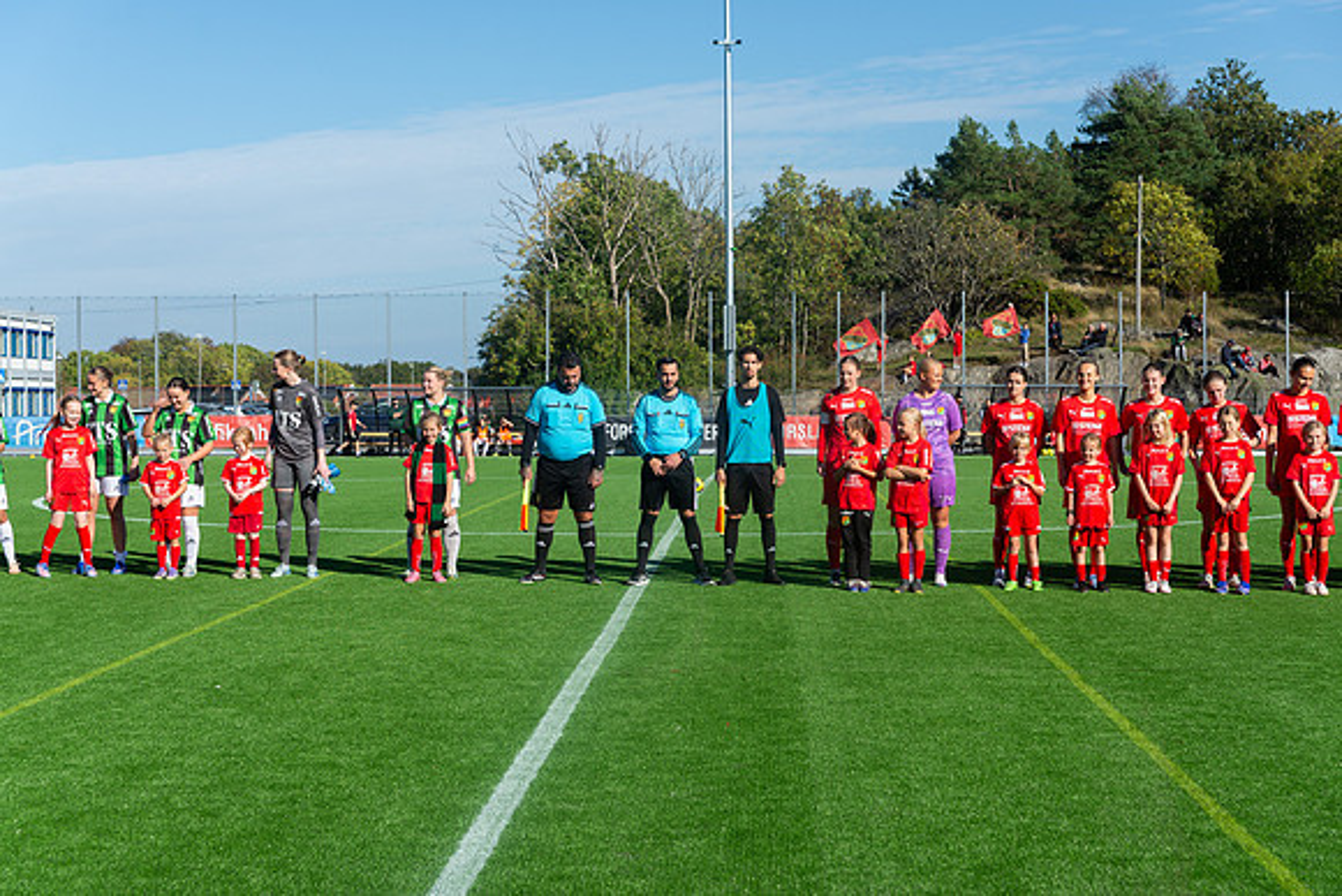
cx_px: 671
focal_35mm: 57
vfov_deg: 24.0
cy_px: 448
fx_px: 2107
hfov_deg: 35.3
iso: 200
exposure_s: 1/1600
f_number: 4
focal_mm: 56
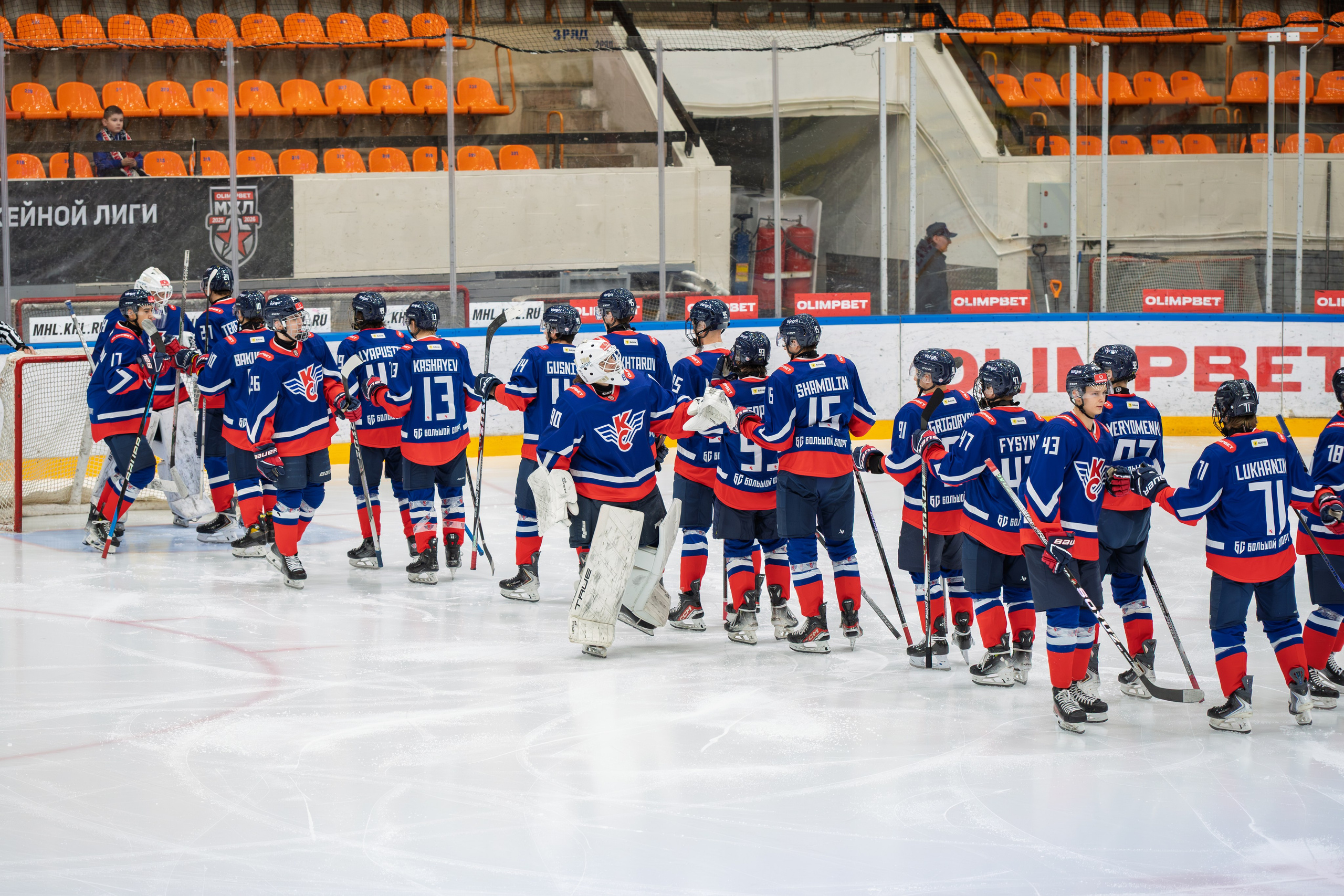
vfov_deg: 9.8
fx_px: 5204
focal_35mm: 139
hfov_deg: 14.7
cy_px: 416
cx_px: 598
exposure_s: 1/400
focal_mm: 120
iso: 800
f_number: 4
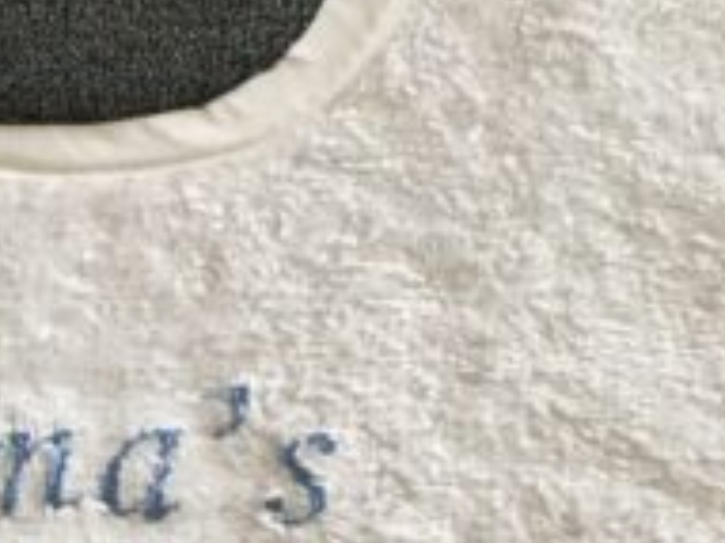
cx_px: -23
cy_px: 611
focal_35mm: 91
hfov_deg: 20.7
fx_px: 1905
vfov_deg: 15.7
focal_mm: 4.15
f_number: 2.2
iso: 125
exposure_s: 1/33
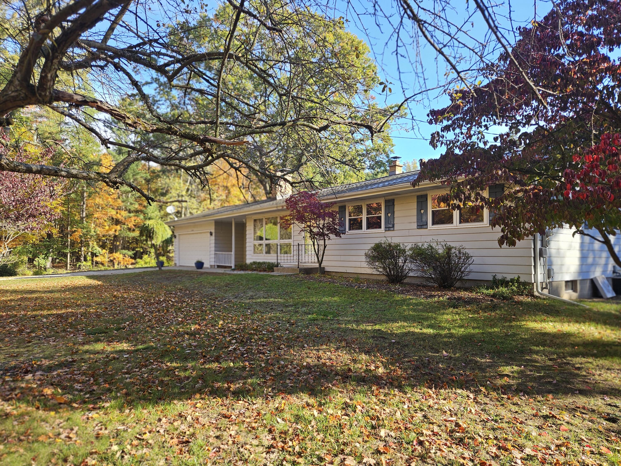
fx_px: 413
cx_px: 310
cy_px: 233
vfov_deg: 58.9
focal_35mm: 23
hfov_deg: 73.9
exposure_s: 1/319
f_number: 1.8
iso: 25
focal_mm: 5.4
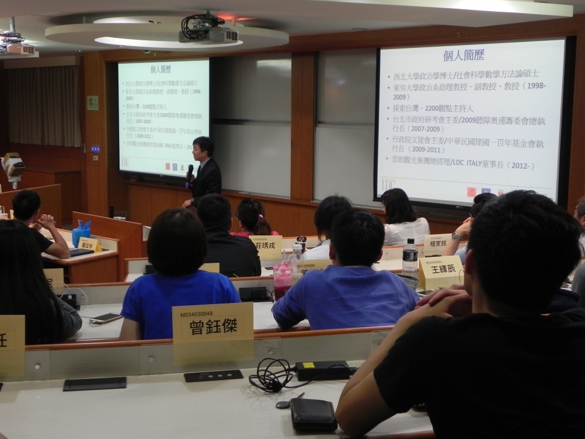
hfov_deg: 40.4
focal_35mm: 47
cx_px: 294
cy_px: 220
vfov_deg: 30.9
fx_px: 794
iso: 188
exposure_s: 1/30
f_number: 3.2
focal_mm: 8.2
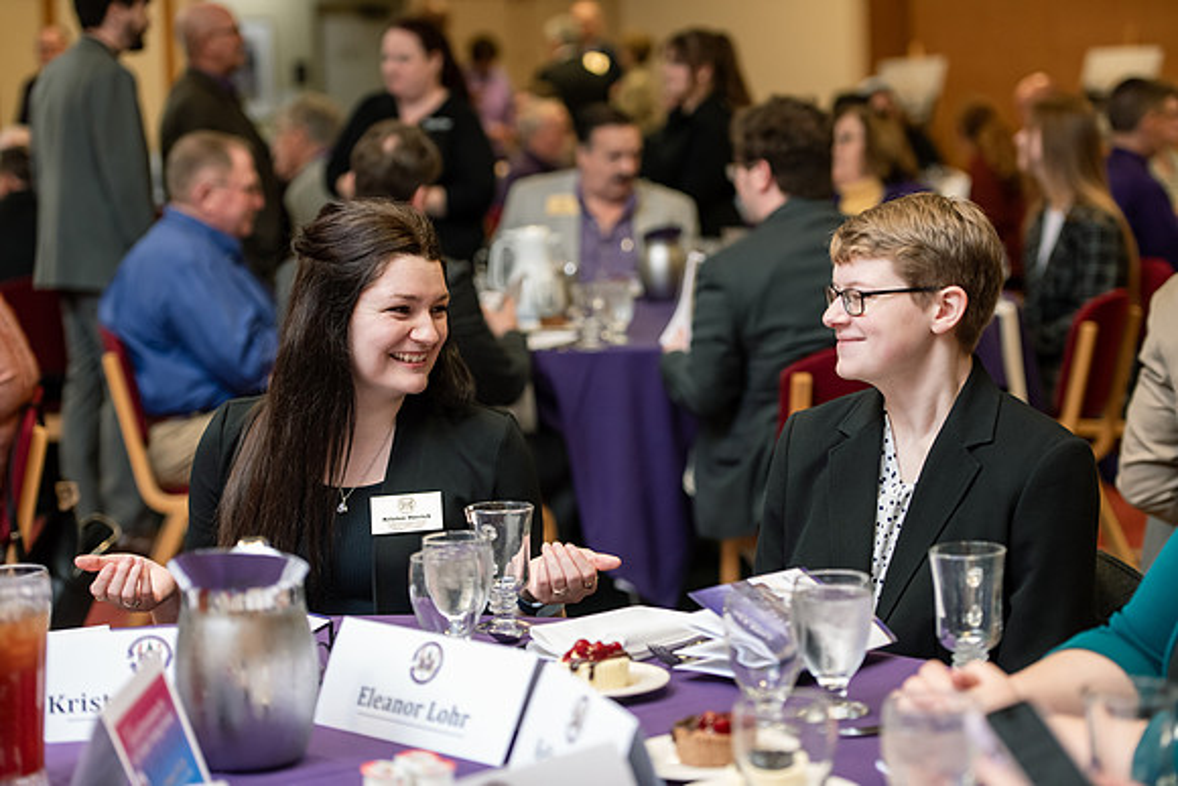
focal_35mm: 86
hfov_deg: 23.6
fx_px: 2815
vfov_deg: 15.9
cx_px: 589
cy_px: 393
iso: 1250
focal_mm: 86
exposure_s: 1/160
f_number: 3.2
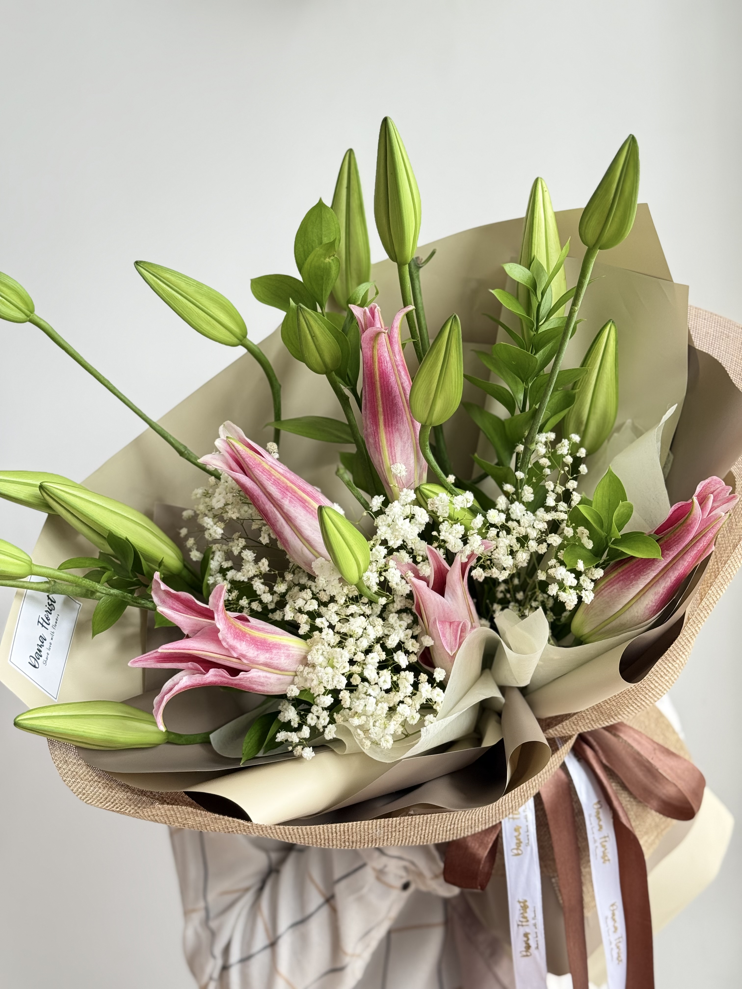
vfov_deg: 39.7
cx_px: 371
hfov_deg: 30.3
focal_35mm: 48
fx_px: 1372
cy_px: 494
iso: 80
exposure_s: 1/100
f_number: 1.78
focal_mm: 6.76
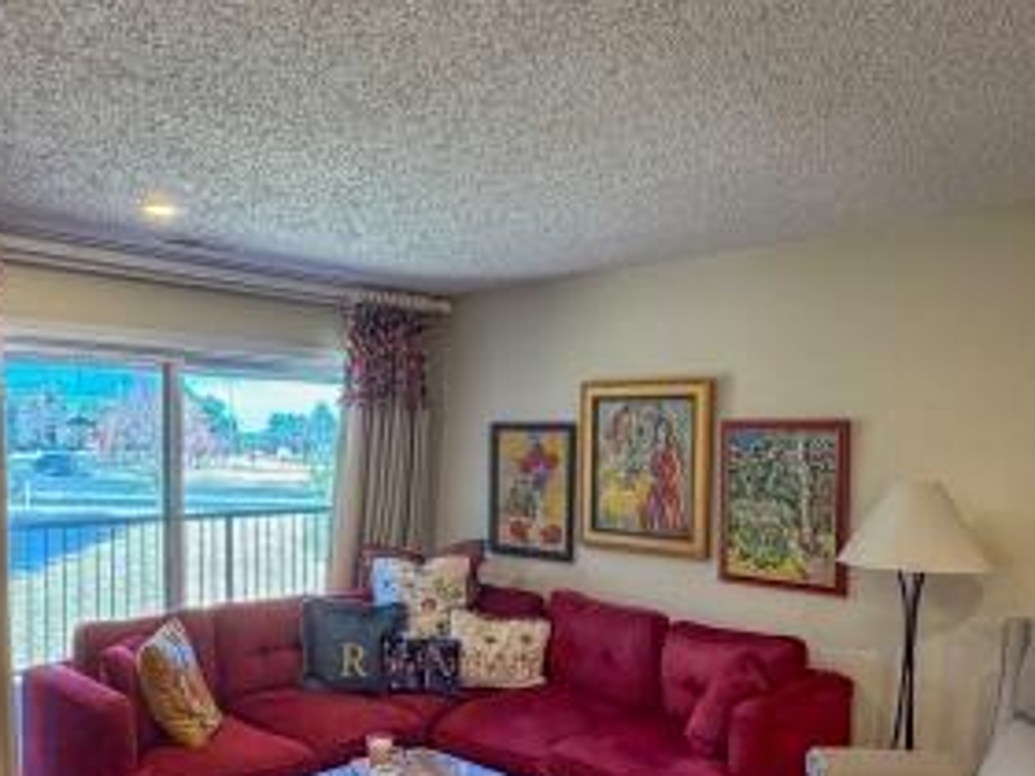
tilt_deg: -0.6
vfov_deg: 43.9
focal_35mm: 32
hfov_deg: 56.4
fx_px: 957
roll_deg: -0.2
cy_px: 469
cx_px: 421
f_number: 2.2
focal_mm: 2.2
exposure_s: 1/60
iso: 250
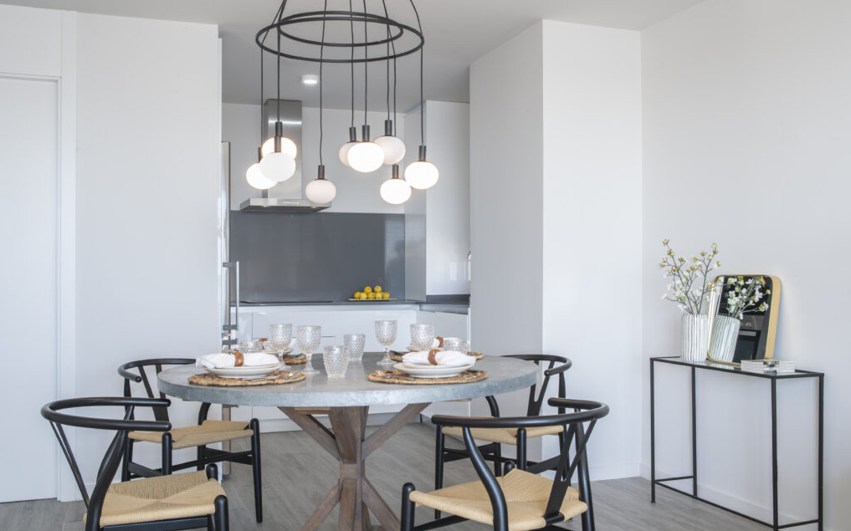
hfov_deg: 50.4
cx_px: 426
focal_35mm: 39
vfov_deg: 32.7
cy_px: 279
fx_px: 904
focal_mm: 38
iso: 100
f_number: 11
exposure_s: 1/4
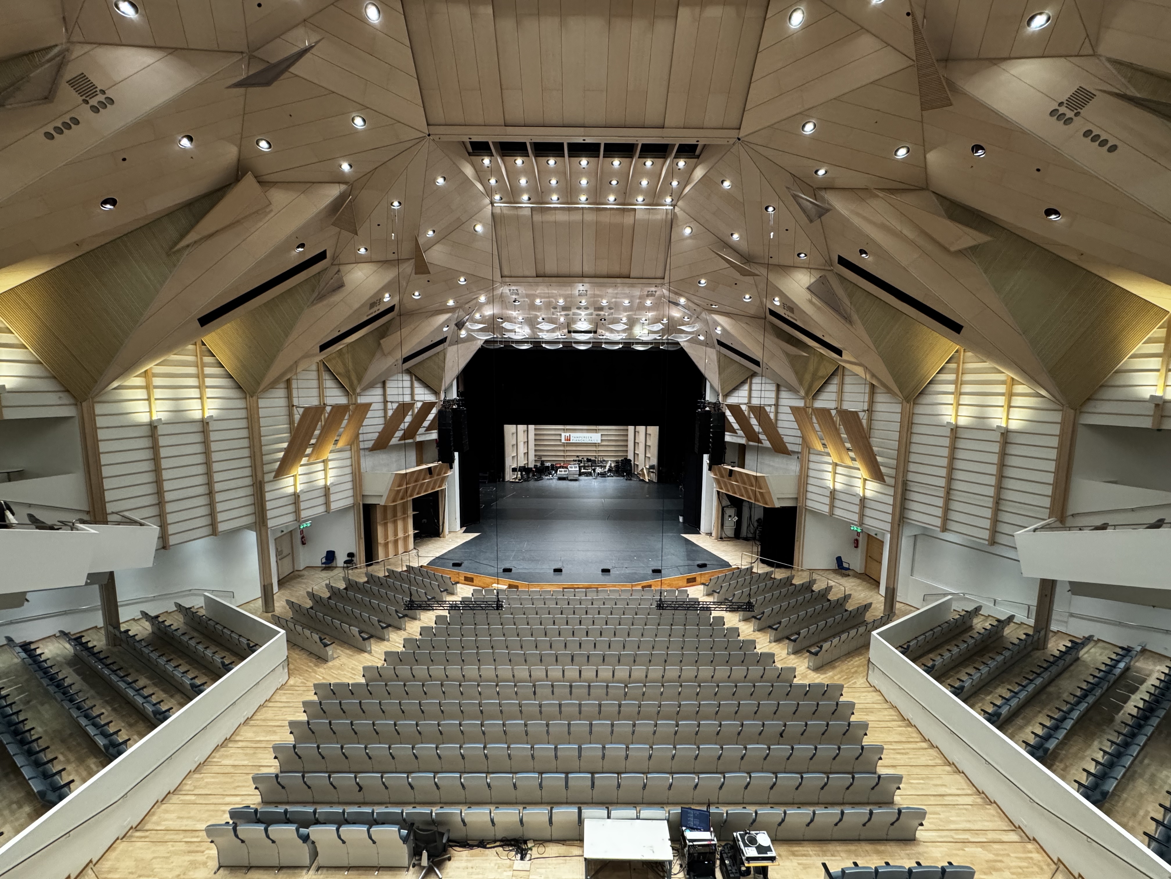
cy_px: 440
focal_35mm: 14
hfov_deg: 102.1
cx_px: 586
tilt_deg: -7.7
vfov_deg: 85.7
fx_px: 474
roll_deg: -0.9
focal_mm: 2.22
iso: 320
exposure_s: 1/63
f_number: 2.2
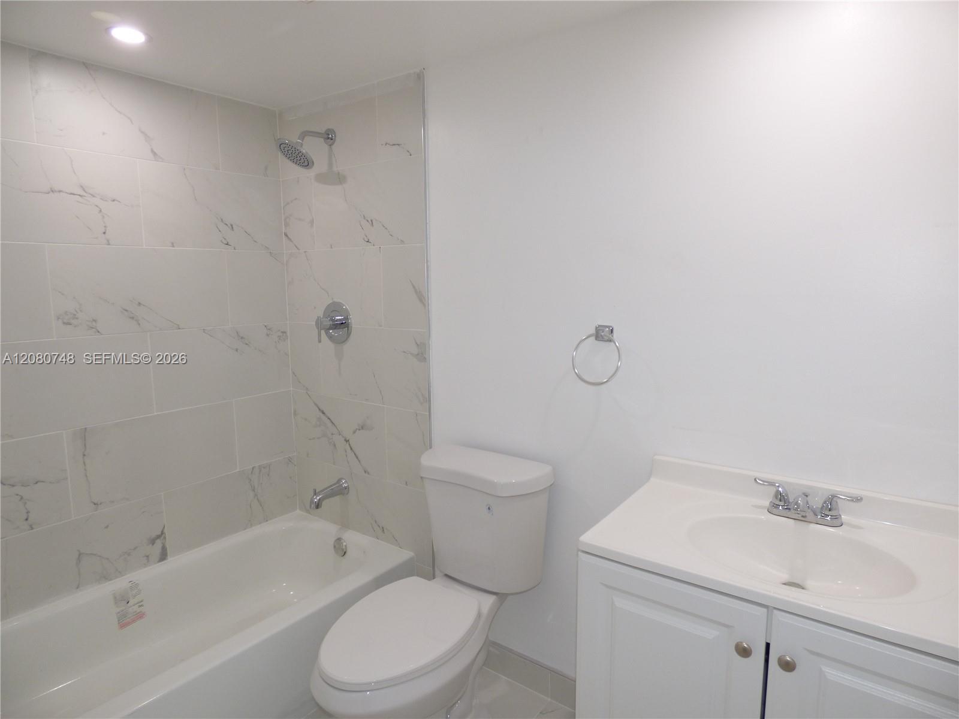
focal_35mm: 20
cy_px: 360
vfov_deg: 66.0
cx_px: 480
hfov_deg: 81.7
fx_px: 554
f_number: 2.8
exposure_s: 1/40
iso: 100
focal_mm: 3.58
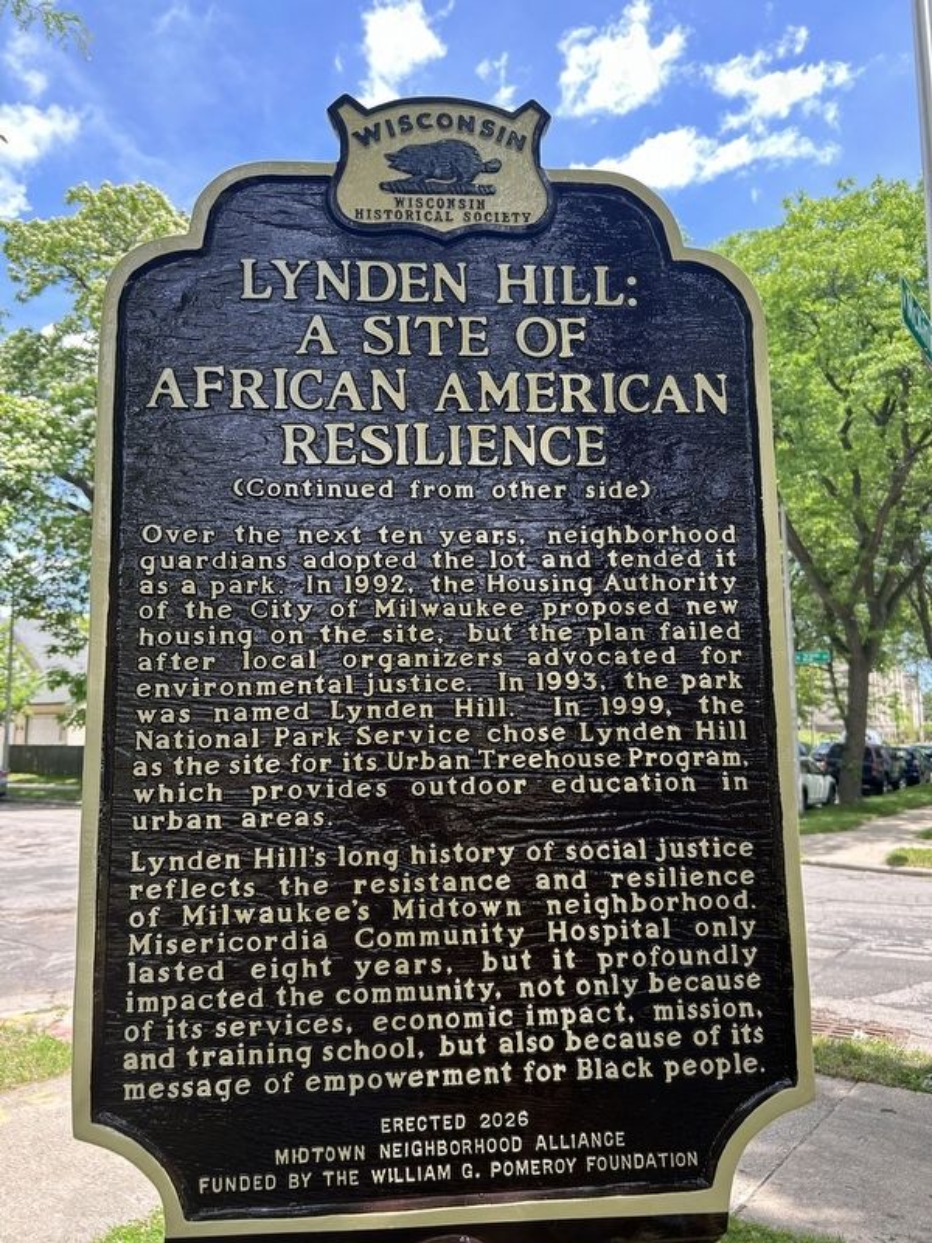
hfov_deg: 53.1
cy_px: 622
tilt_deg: +5.5
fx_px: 933
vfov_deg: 67.3
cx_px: 466
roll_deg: -0.7
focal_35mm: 26
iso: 50
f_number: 1.5
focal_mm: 5.7
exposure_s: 1/506
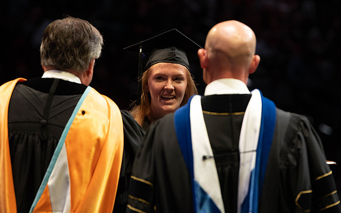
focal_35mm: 211
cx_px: 175
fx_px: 1961
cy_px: 97
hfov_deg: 9.9
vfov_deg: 6.2
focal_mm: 200
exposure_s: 1/320
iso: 1600
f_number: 4.5
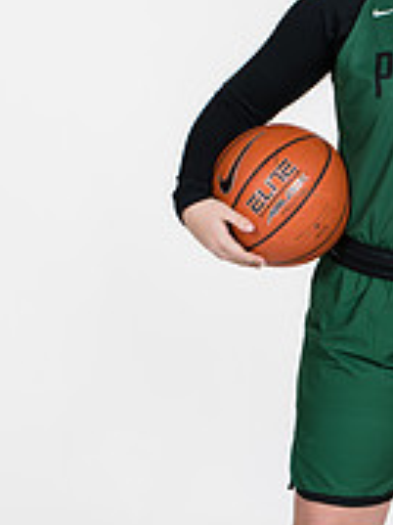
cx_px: 414
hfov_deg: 5.8
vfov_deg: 7.8
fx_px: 3850
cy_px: 246
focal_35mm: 254
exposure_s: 1/160
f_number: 6.3
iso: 200
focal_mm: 70
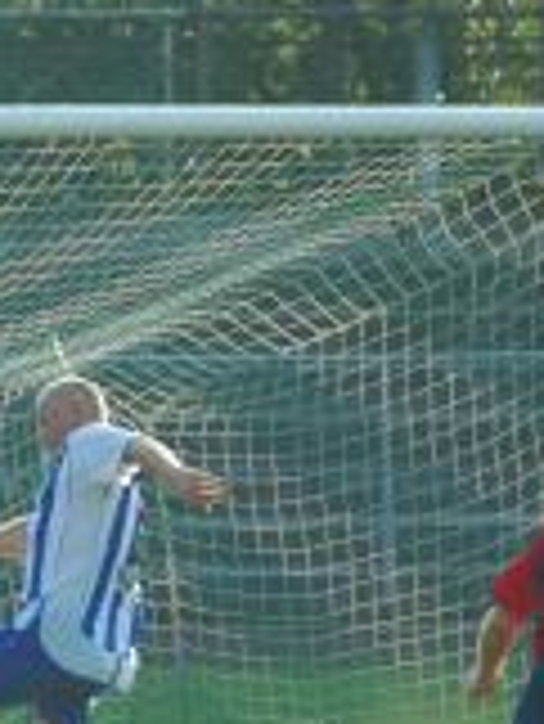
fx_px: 13581
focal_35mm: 649
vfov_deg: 3.1
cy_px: 531
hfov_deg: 2.3
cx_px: -61
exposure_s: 1/400
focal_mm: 170
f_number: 5
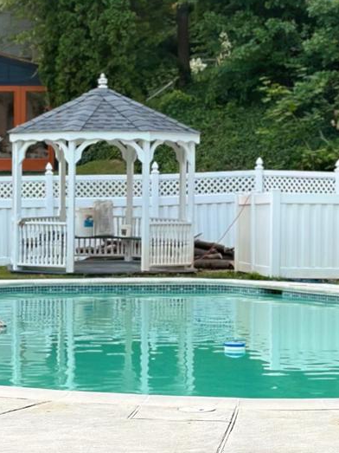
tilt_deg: -1.3
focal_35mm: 141
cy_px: 197
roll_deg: +0.3
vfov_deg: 14.0
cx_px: 176
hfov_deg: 10.5
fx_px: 1842
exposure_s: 1/121
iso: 100
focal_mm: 6.86
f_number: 1.78
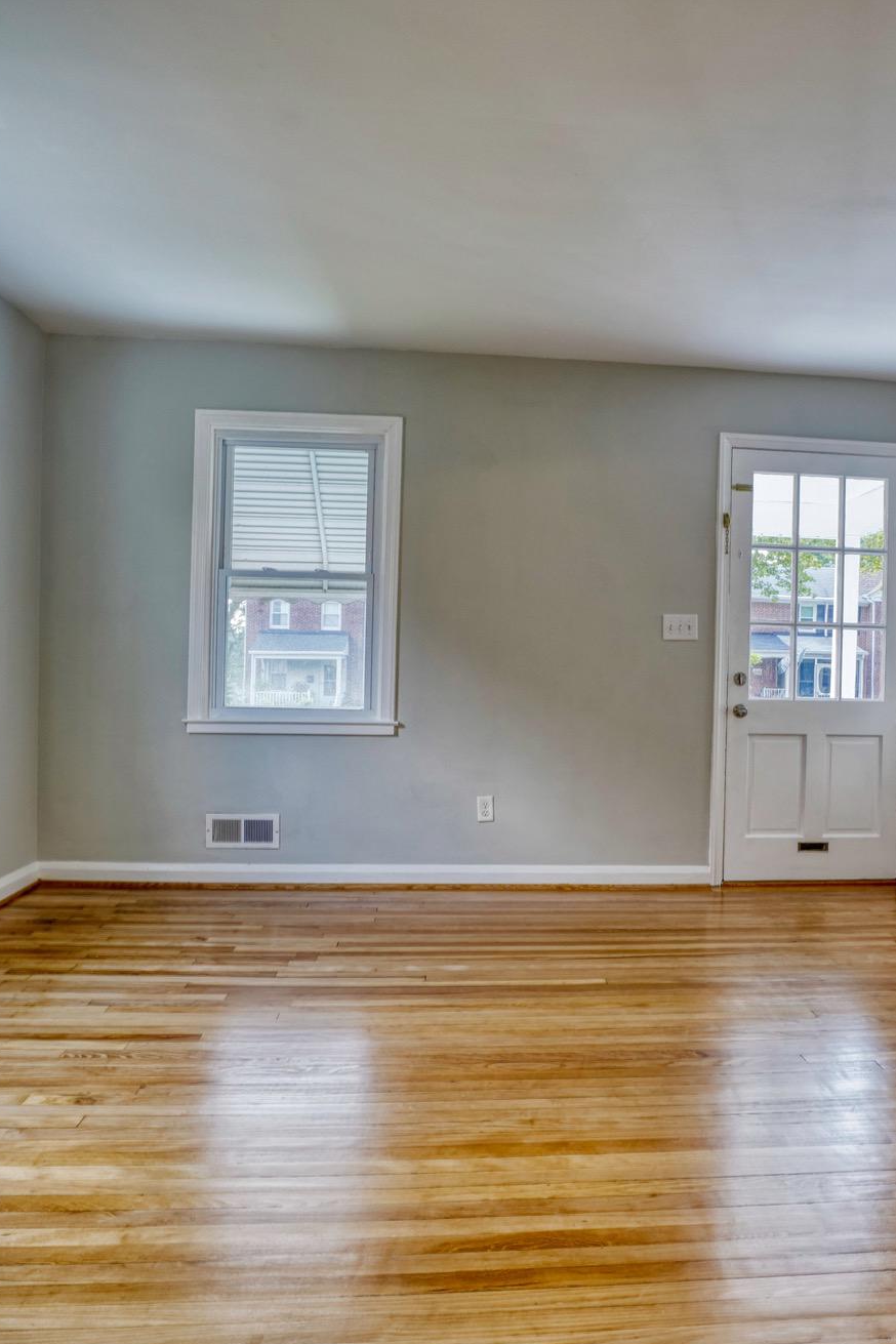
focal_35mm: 25
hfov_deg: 50.6
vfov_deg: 71.5
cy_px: 682
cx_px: 575
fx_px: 933
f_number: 7.1
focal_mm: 16
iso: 640
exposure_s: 1/160
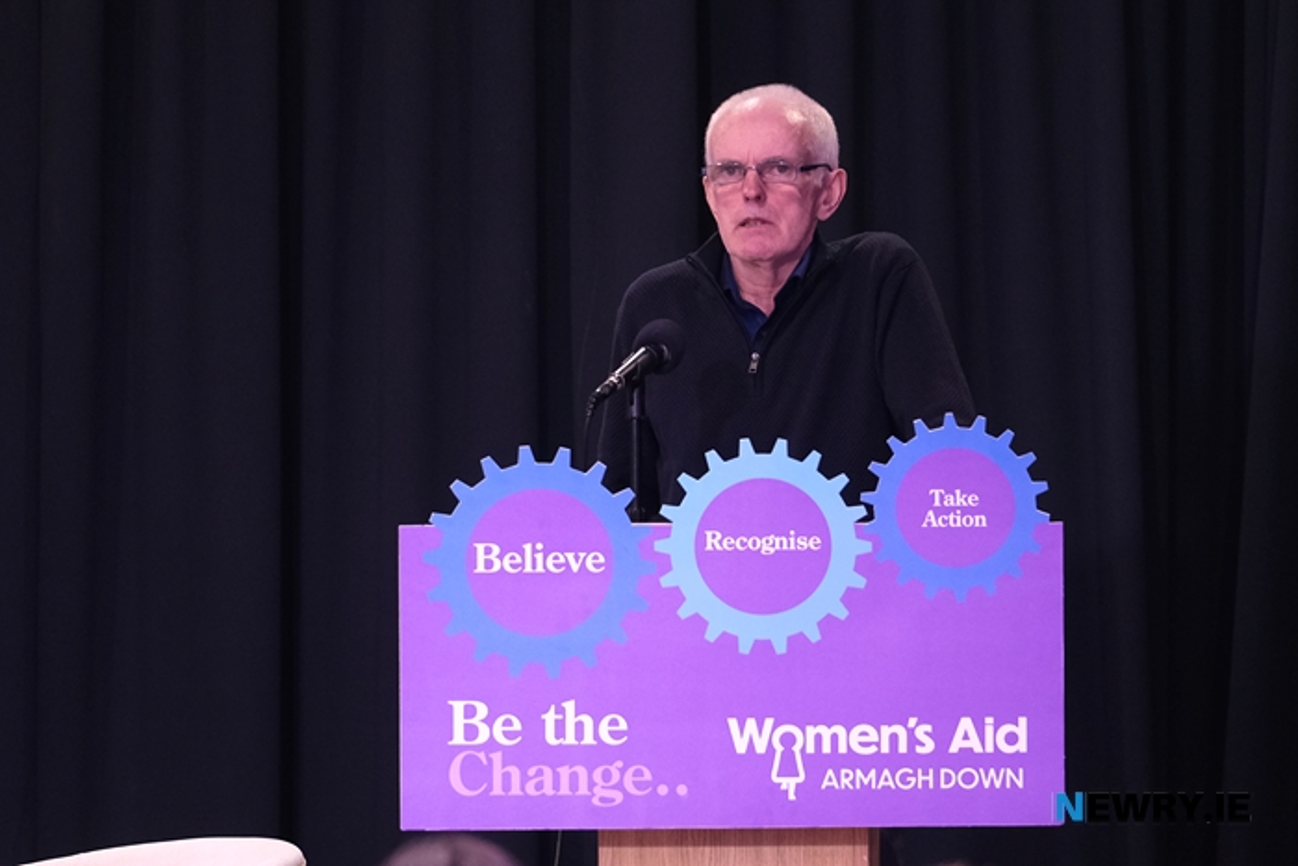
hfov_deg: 9.8
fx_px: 7573
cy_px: 433
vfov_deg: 6.5
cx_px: 649
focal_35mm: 210
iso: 1600
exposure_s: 1/58
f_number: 2.8
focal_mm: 140
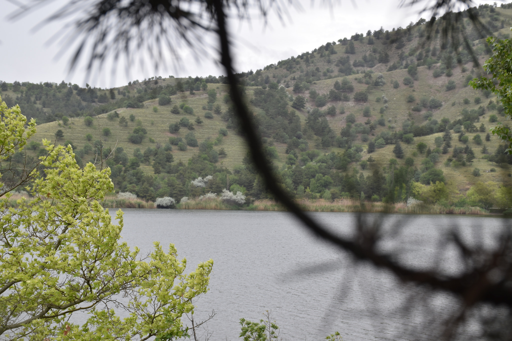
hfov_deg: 27.0
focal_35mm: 75
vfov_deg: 18.2
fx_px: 1067
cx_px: 256
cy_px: 170
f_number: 8
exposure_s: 1/250
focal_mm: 50
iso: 200
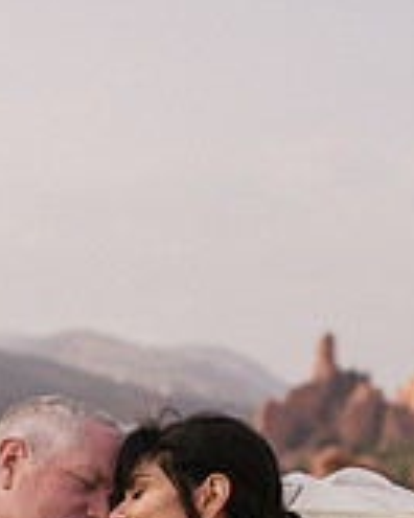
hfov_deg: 12.0
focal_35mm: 128
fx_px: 1960
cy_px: 593
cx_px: 154
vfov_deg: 14.6
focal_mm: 50
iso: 125
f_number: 3.2
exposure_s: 1/1000
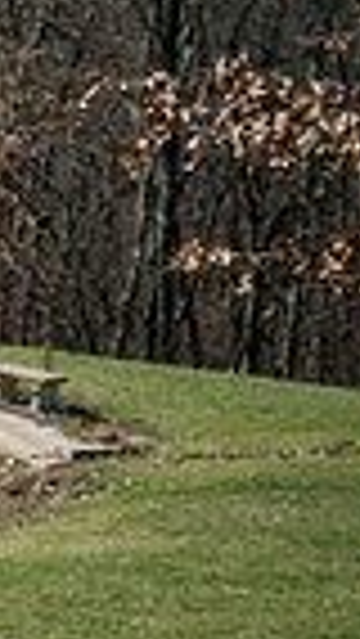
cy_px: -20
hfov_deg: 5.4
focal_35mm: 205
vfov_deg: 10.4
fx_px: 3475
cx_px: -864
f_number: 10
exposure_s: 1/640
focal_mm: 48
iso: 400
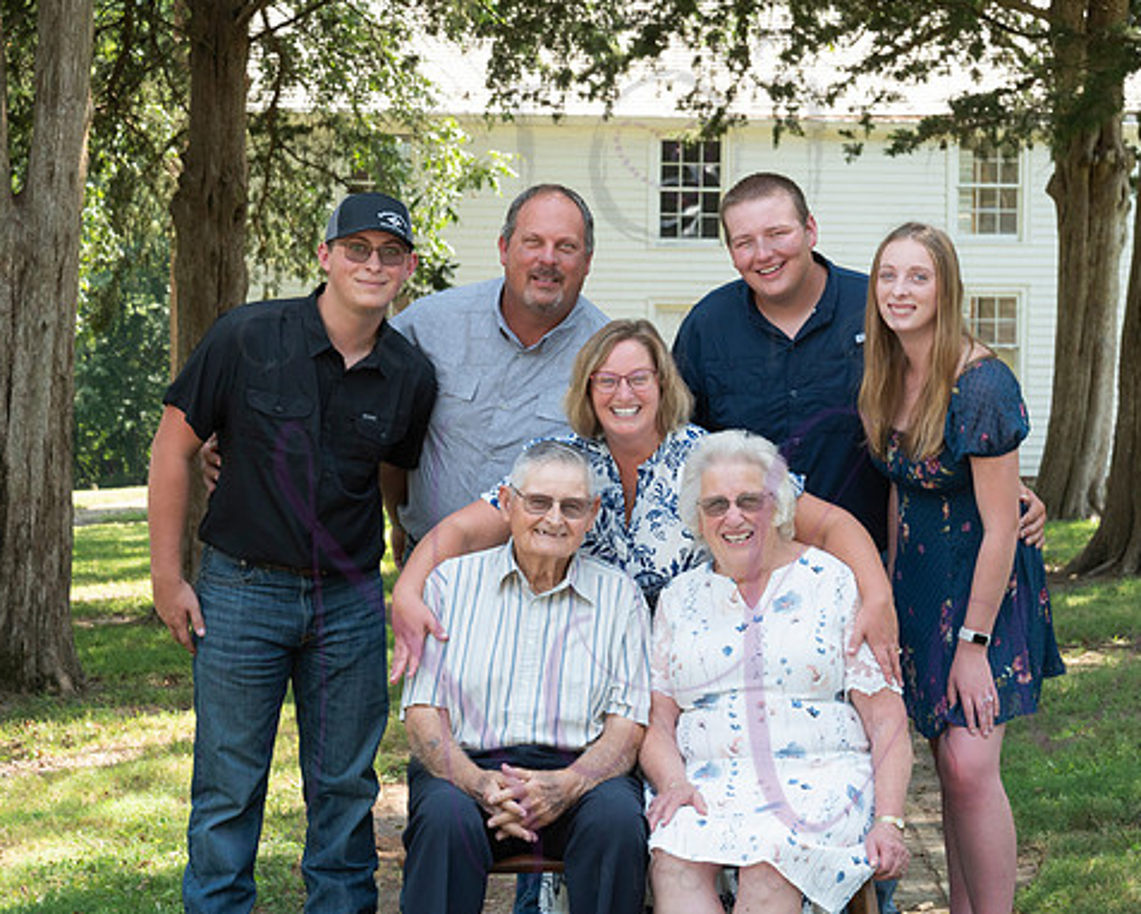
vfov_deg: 17.3
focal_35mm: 89
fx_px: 3007
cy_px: 456
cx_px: 677
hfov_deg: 21.5
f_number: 10
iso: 500
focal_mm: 78
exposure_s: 1/200
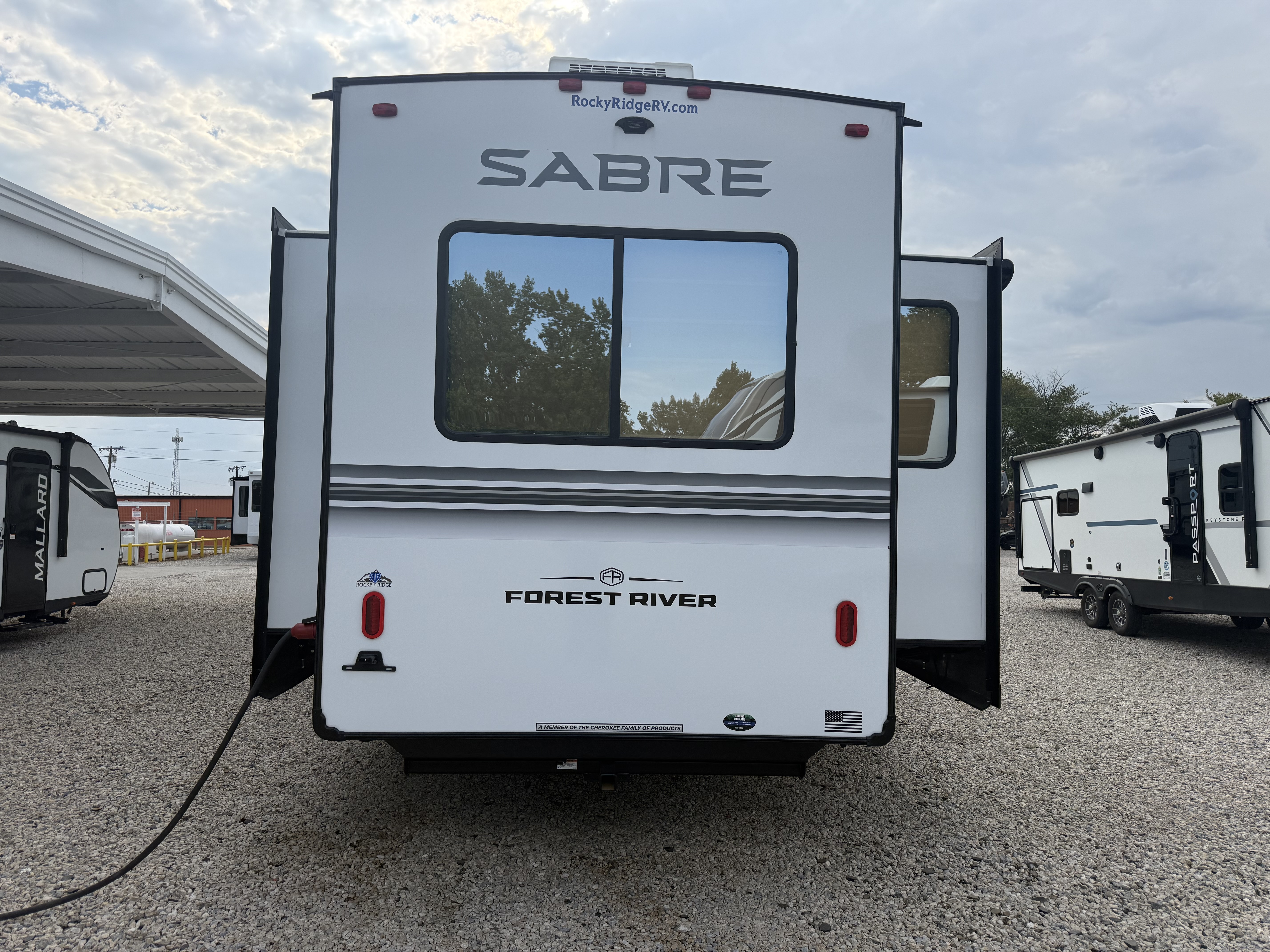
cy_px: 476
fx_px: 881
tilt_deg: +3.3
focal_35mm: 24
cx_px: 635
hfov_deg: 71.6
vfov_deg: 56.8
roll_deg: -0.7
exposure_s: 1/3759
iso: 100
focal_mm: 6.76
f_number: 1.78
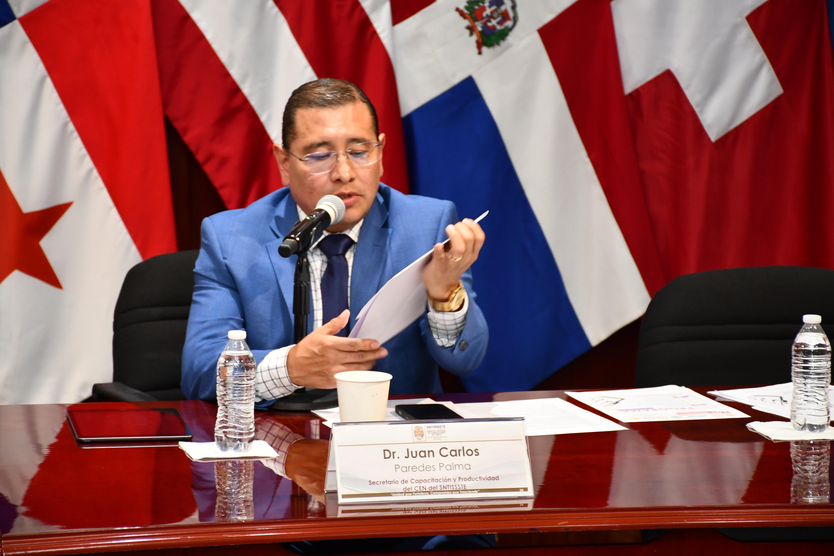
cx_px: 417
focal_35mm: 127
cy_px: 278
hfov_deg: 16.1
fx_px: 2942
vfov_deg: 10.8
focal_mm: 85
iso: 1400
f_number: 5.3
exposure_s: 1/60
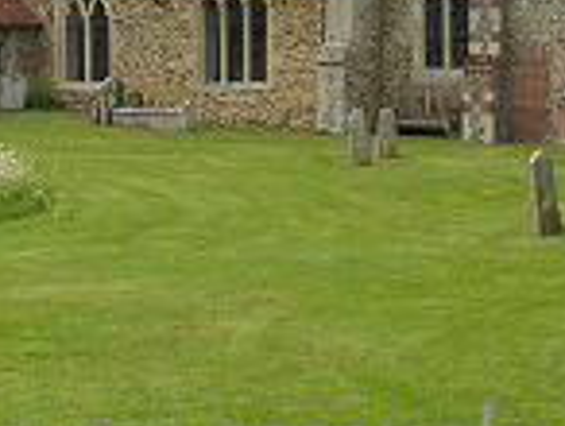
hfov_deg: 17.8
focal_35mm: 110
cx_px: 197
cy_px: -122
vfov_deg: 13.1
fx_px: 1798
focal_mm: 8.9
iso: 50
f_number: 5
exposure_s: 1/163
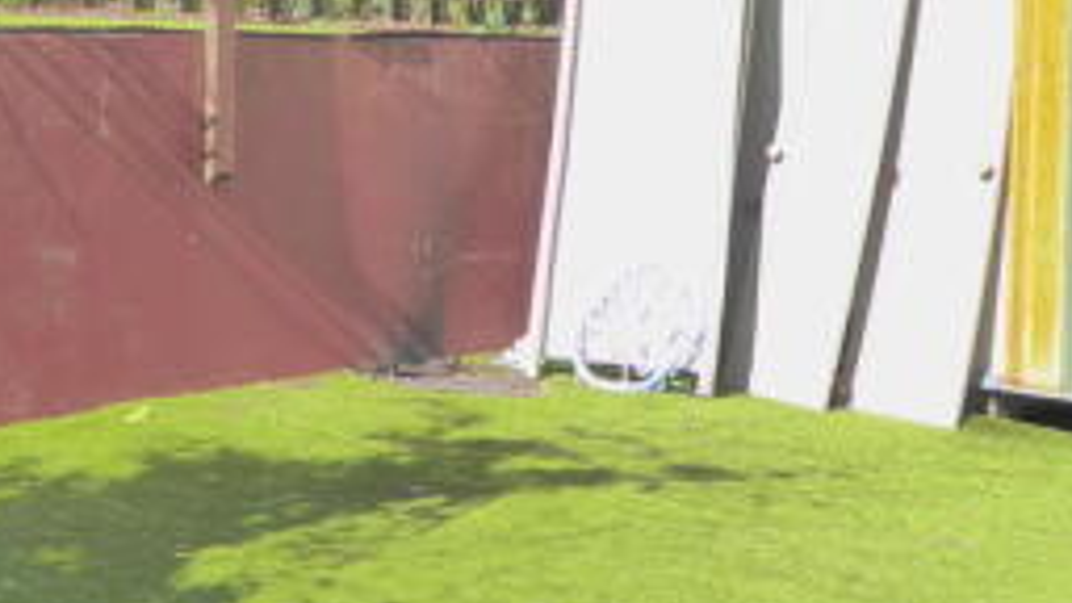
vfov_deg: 16.7
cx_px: 191
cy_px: 140
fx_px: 2047
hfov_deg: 28.6
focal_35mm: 72
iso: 160
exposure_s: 1/500
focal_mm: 5
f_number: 3.5
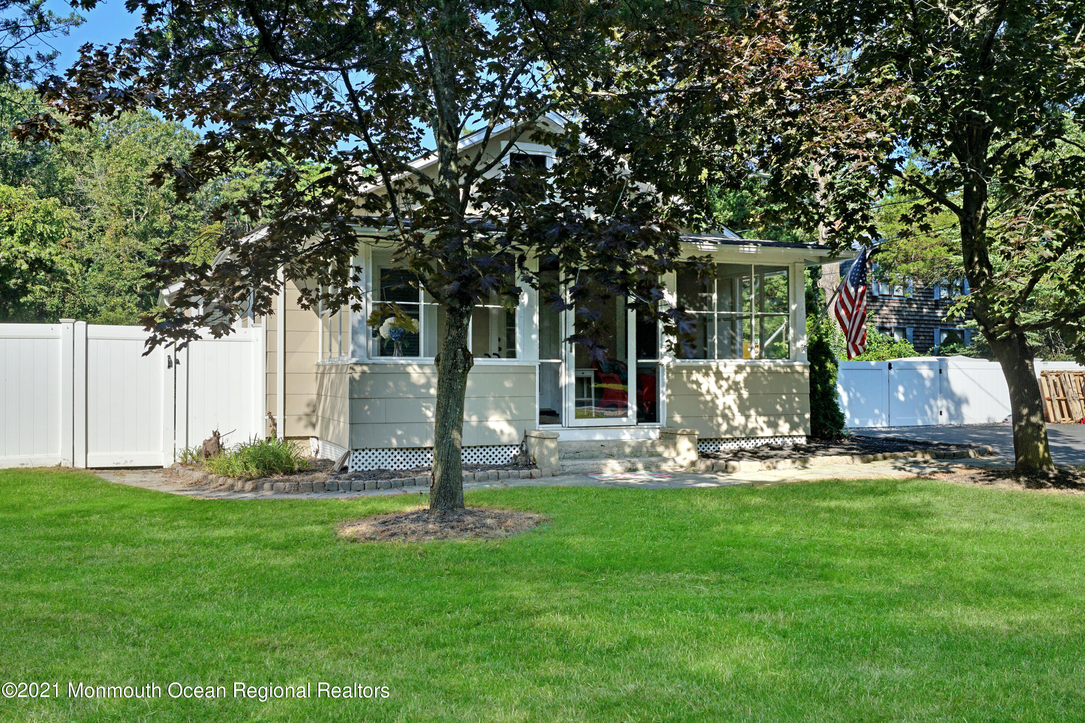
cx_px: 542
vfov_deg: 41.1
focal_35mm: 32
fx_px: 964
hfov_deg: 58.7
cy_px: 362
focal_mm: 32
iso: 200
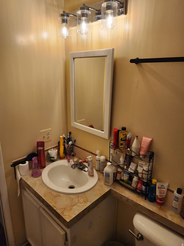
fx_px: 163
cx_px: 92
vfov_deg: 73.9
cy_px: 123
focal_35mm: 23
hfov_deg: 58.9
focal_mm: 6.4
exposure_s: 1/120
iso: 80
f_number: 1.8
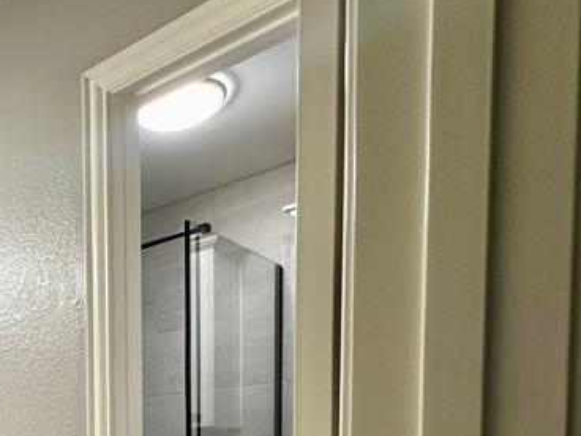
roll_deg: +1.4
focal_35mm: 39
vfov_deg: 31.0
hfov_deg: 38.5
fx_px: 655
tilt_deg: -4.3
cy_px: 523
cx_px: -76
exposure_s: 1/60
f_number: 2.2
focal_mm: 2.22
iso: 160
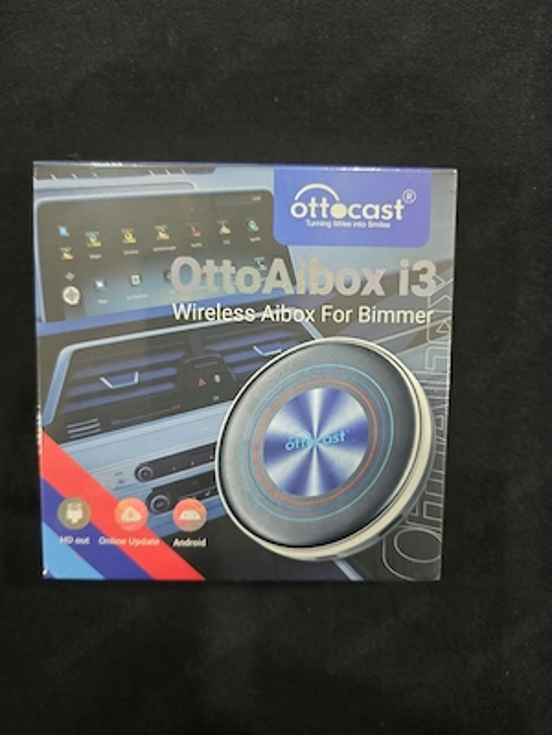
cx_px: 276
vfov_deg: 73.9
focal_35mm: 23
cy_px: 368
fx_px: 489
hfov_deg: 58.9
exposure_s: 1/34.7
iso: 400
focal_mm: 6.3
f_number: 1.7
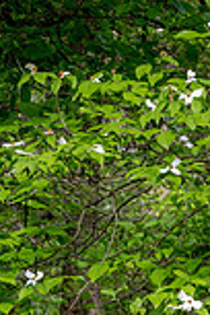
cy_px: 353
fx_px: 4970
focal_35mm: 568
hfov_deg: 2.4
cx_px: 241
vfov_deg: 3.6
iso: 400
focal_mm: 100
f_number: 11
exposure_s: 1/125
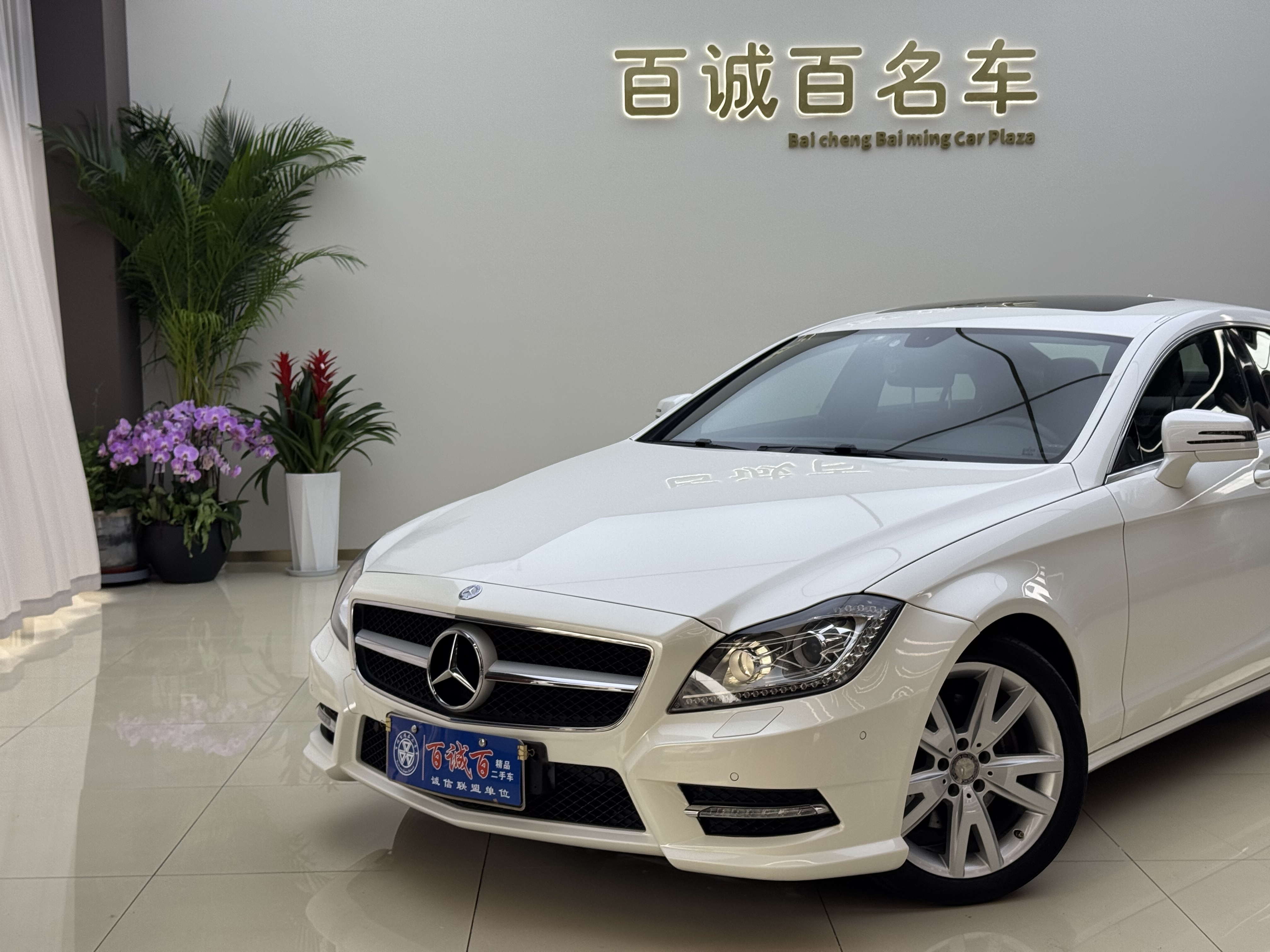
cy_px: 476
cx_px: 635
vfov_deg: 30.3
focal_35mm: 48
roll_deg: +0.5
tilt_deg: -5.3
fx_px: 1761
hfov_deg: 39.7
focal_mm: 6.76
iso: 64
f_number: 1.78
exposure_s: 1/461
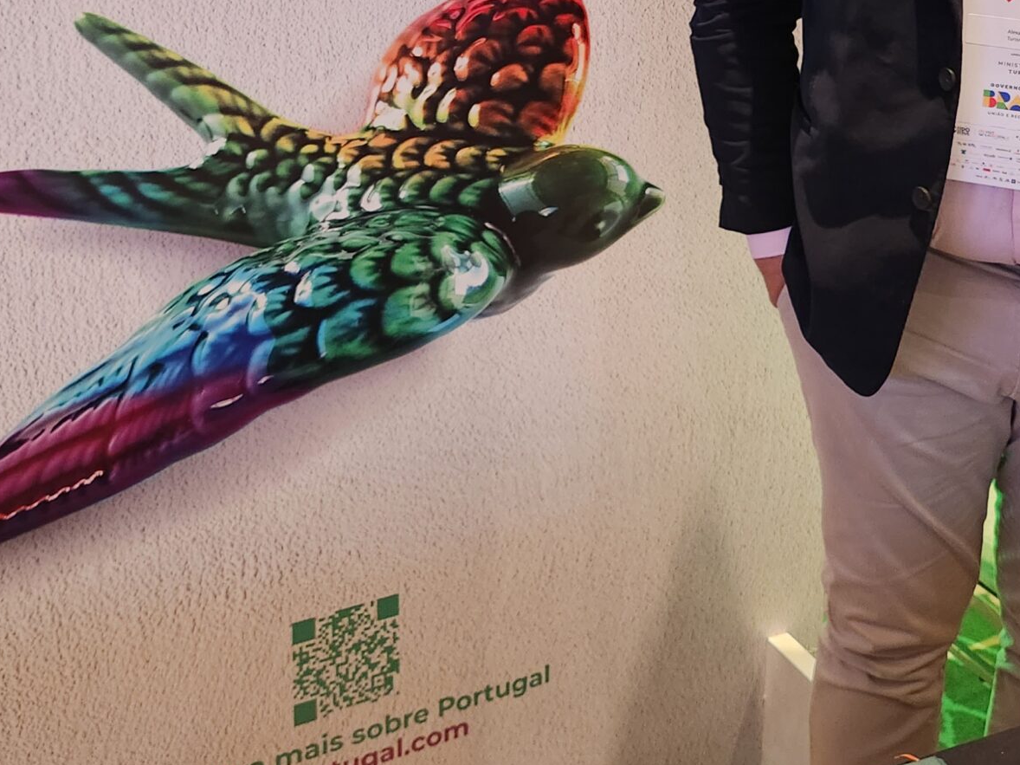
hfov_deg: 38.2
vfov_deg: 26.9
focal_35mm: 50
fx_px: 1473
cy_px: -57
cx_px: 502
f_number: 1.8
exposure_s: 1/60
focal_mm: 5.4
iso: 640
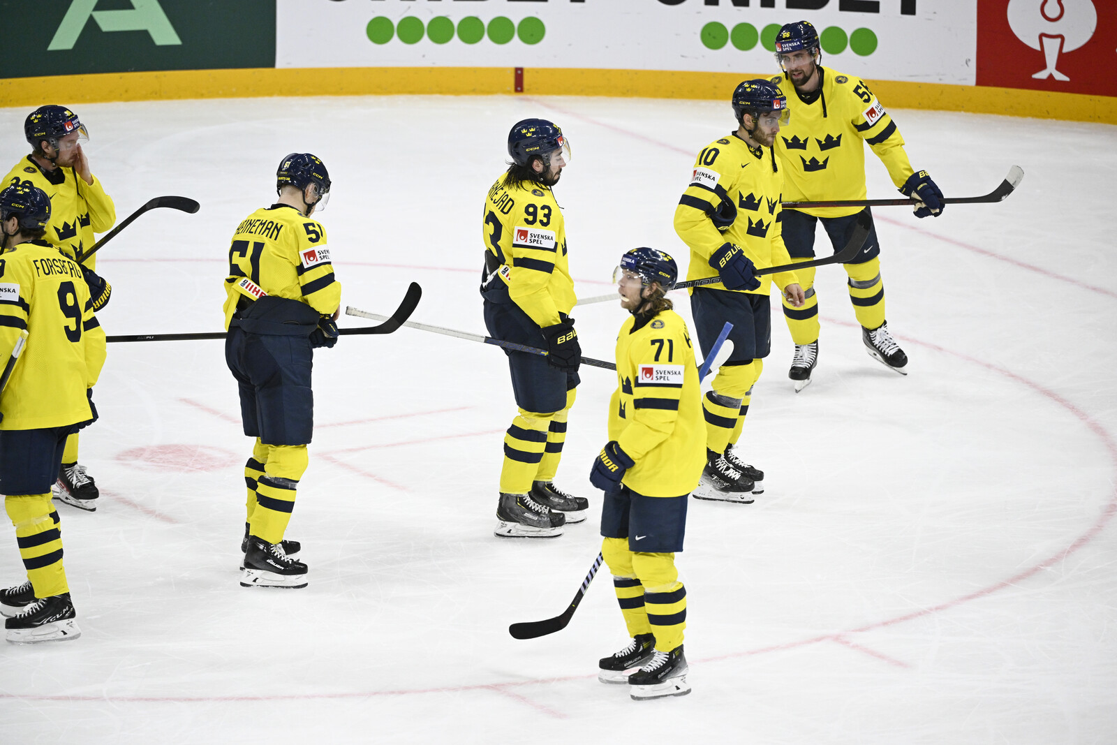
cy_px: 372
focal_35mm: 310
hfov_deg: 6.6
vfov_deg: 4.4
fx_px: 9619
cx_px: 558
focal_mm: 310
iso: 3200
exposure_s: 1/1250
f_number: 4
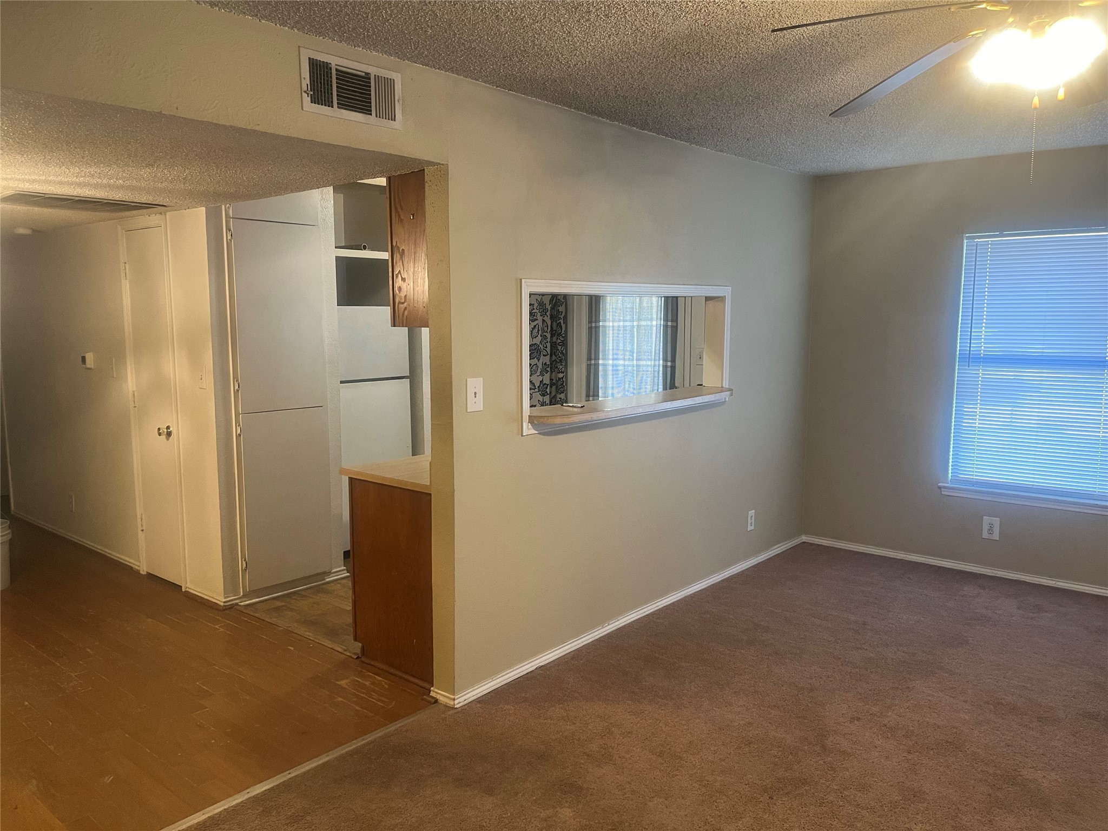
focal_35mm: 26
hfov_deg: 67.3
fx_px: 832
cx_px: 554
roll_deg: +0.4
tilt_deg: -7.0
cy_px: 416
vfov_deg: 53.1
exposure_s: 1/60
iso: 200
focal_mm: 5.1
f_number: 1.6
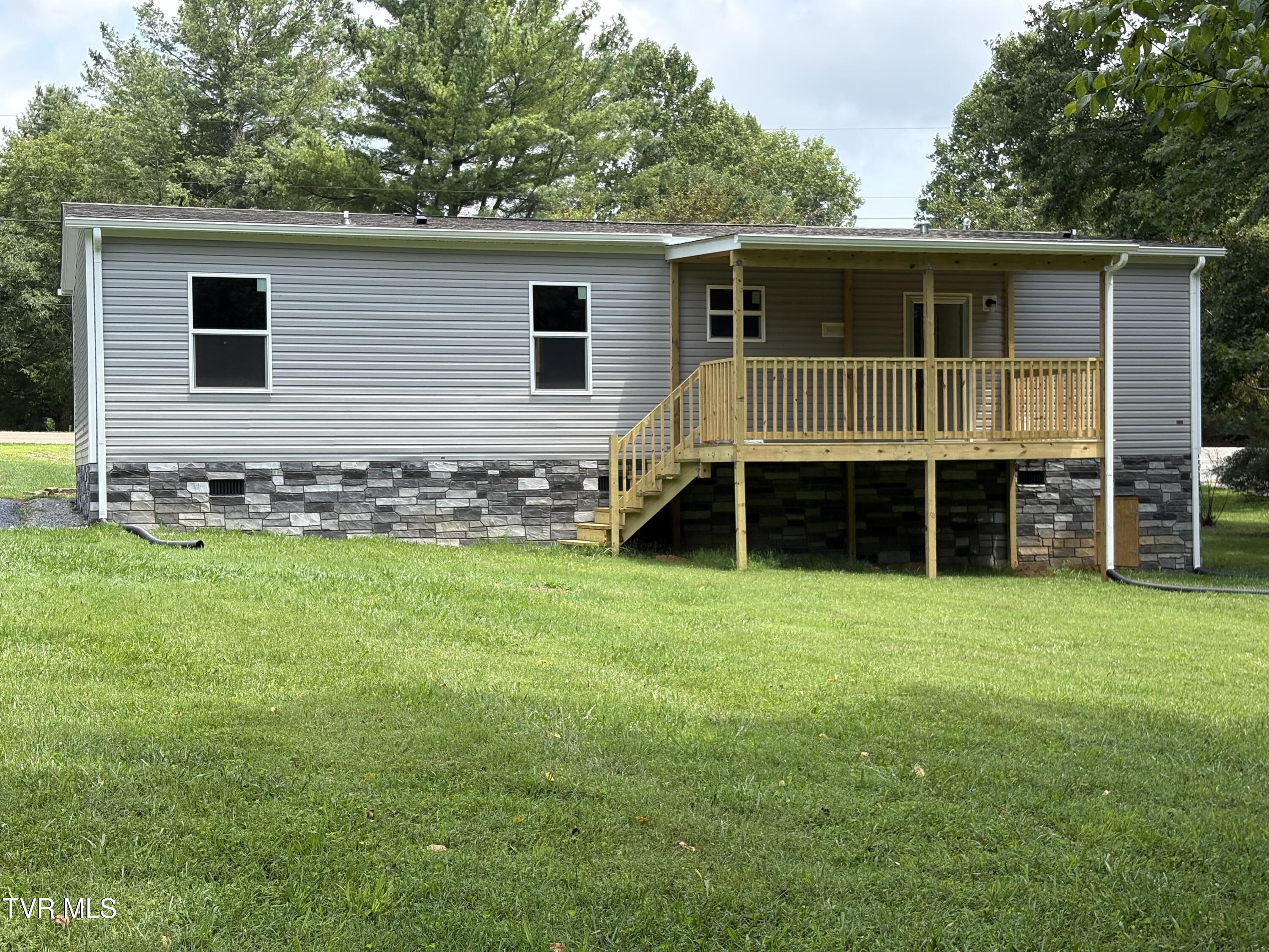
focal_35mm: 52
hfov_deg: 36.8
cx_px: 634
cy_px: 476
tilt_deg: -0.4
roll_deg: +1.2
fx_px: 1906
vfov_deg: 28.0
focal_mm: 5.96
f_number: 1.6
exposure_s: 1/1312
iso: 50
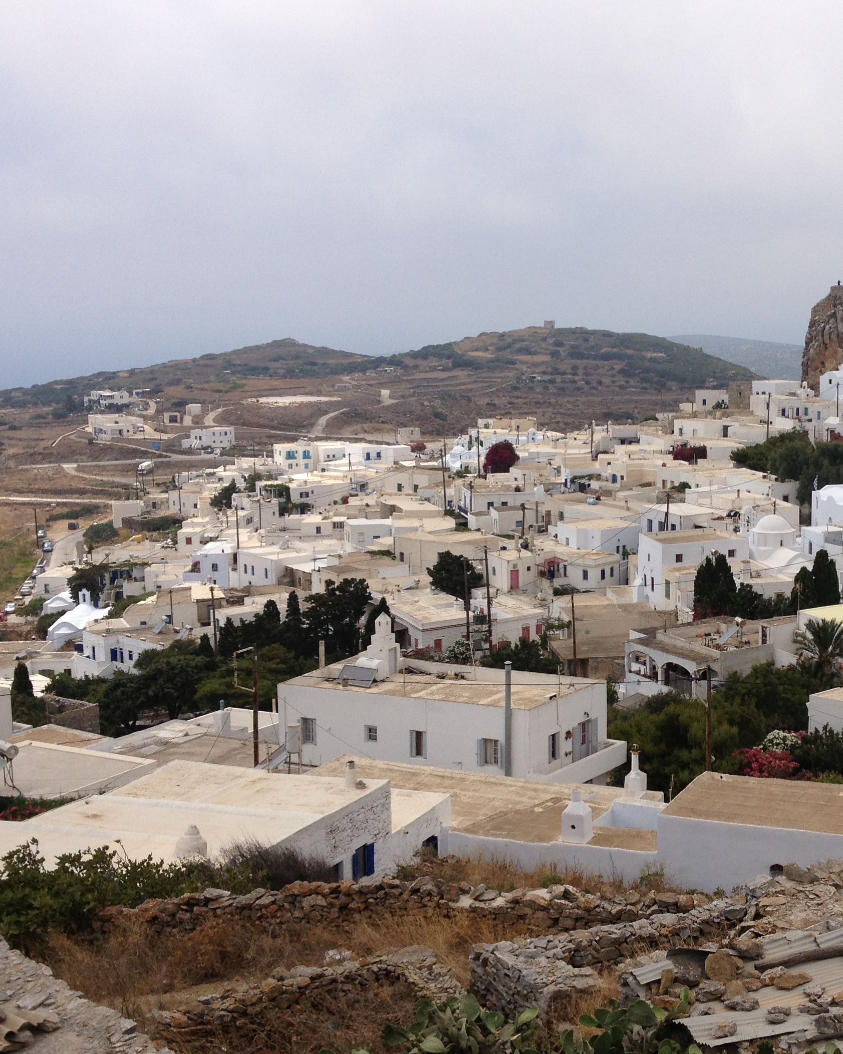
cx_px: 687
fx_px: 1653
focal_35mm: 53
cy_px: 520
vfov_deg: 35.4
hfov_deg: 28.0
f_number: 2.4
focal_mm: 4.28
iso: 50
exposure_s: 1/3067
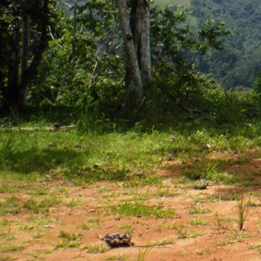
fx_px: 810
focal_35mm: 95
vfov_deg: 18.2
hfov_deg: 17.1
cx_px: 353
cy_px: 61
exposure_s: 1/478
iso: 64
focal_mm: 6.3
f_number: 4.6
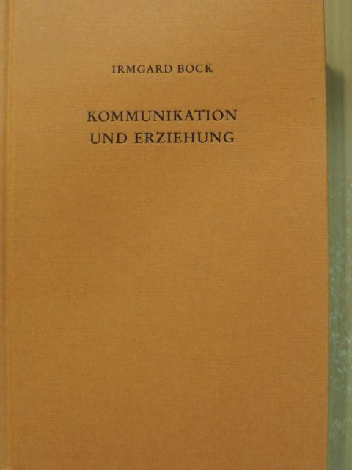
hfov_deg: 24.4
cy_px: 235
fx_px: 813
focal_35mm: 60
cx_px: 176
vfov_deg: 32.2
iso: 800
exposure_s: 1/60
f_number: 3.7
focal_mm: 10.7
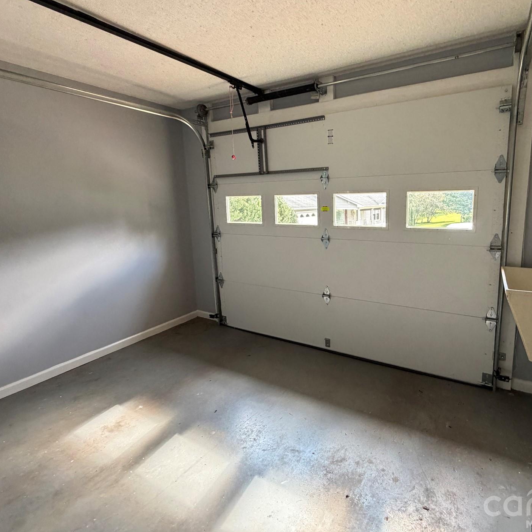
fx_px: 313
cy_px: 244
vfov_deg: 80.6
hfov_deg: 79.6
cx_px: 324
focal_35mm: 18
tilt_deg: -8.3
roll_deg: +2.4
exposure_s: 1/121
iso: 320
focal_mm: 2.22
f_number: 2.2
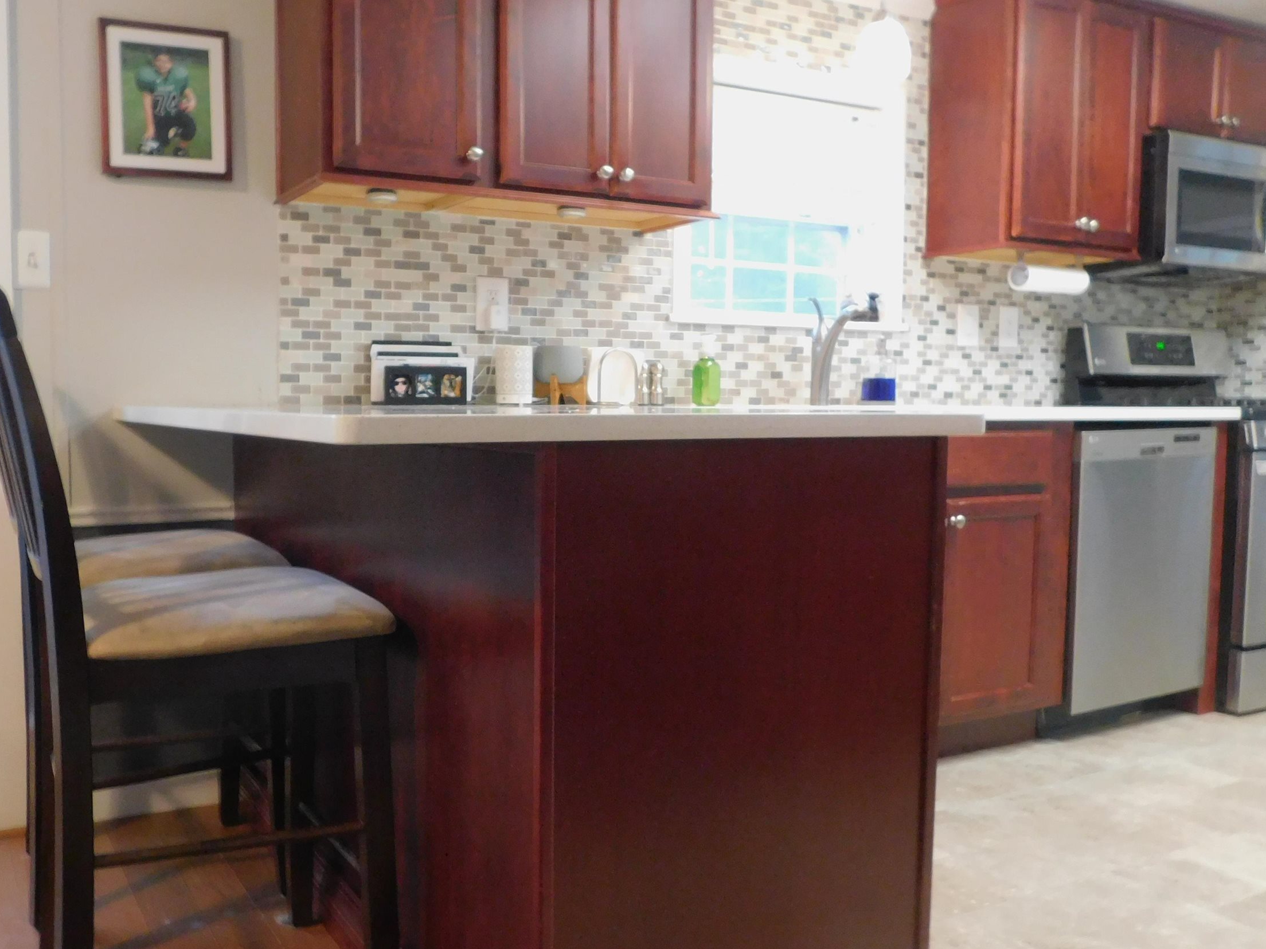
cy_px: 495
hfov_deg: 56.4
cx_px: 509
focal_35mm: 32
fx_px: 1170
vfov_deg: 44.2
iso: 400
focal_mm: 4
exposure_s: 1/8
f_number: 3
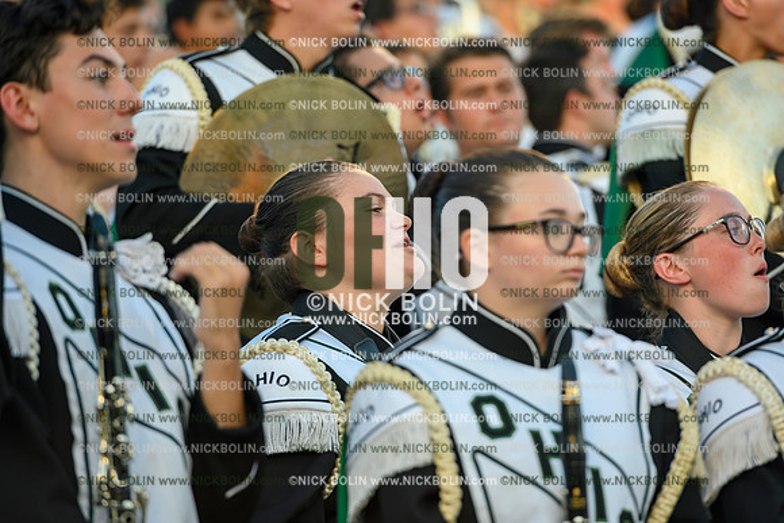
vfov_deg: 6.9
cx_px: 392
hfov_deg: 10.3
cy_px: 262
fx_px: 4356
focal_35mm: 200
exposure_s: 1/125
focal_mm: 200
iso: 160
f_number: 4
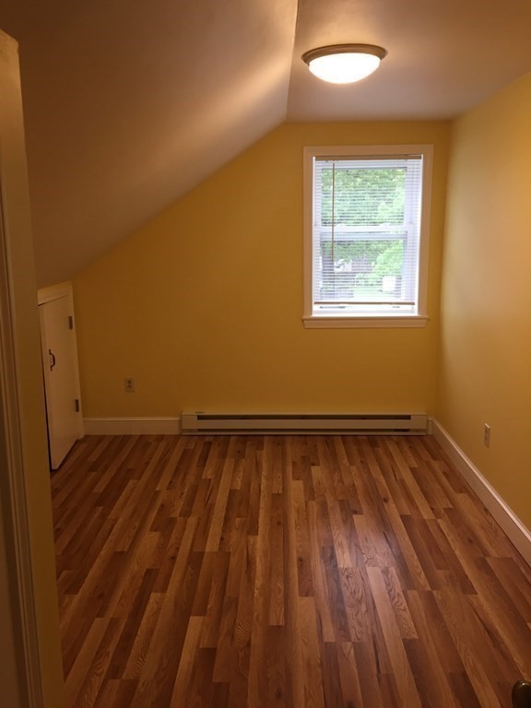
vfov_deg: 61.7
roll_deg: +0.2
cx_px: 266
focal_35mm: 29
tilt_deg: -9.7
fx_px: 593
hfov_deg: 48.2
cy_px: 354
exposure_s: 1/40
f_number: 2.2
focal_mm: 4.15
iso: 40
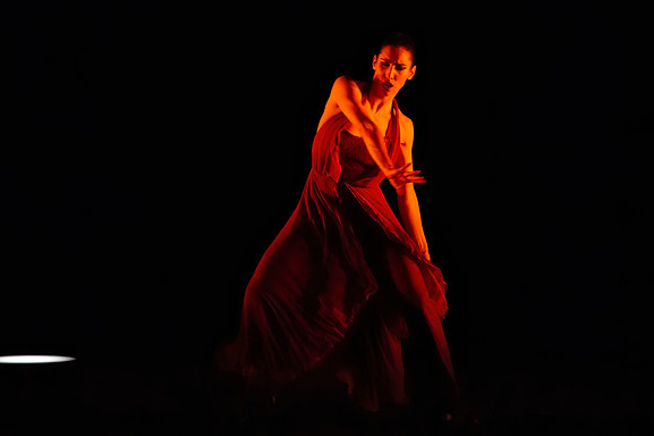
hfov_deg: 4.2
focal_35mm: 487
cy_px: 147
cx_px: 362
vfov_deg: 2.8
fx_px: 8842
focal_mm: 358
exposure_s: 1/400
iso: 25600
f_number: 5.6
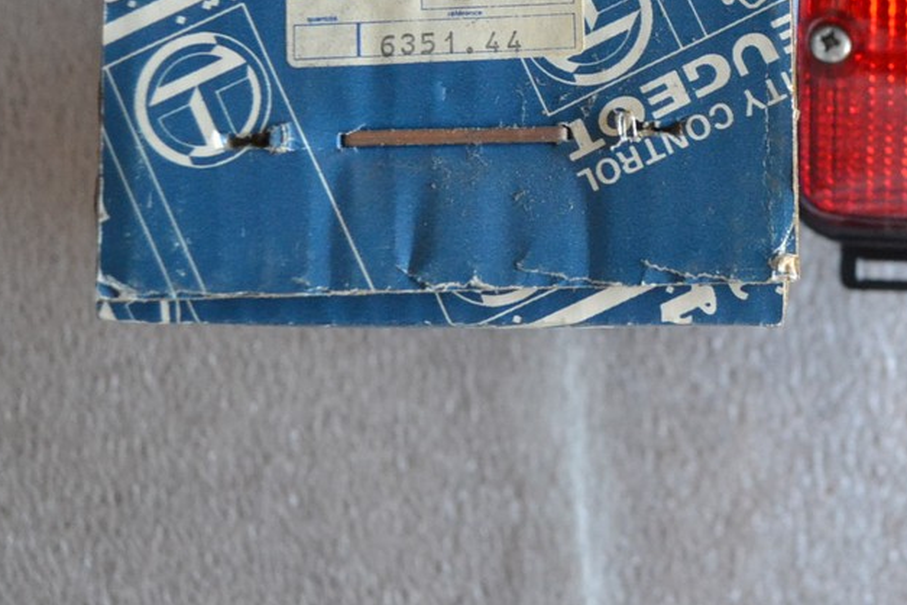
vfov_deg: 18.9
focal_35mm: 71
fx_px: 1789
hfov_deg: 27.6
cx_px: 794
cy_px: 90
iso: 2000
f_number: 3.8
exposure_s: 1/60
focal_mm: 22
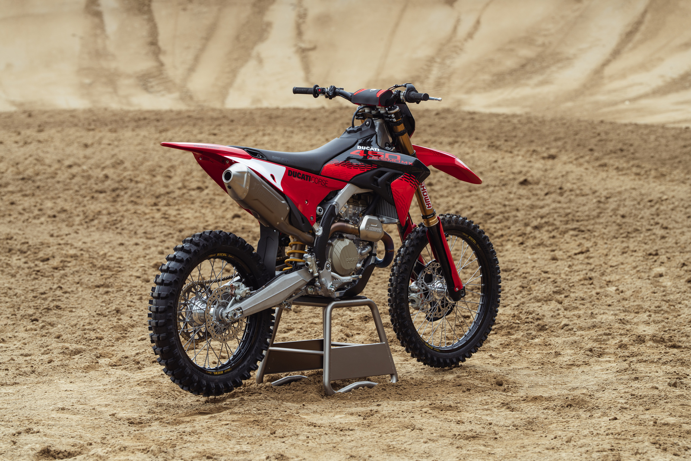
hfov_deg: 13.7
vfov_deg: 9.2
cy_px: 230
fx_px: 2879
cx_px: 346
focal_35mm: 150
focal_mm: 150
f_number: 5.6
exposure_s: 1/160
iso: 100
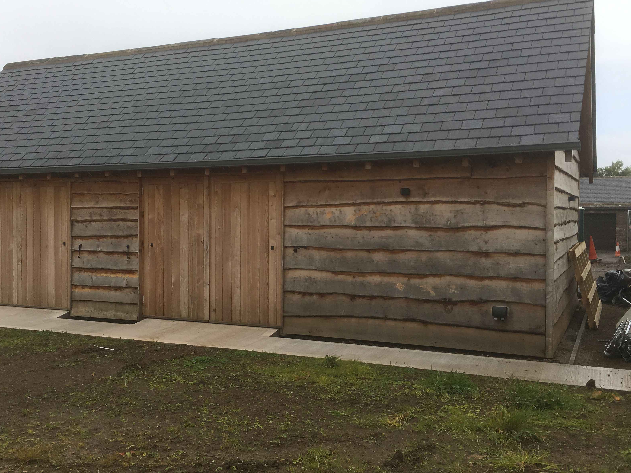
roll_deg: -0.3
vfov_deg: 38.7
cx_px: 283
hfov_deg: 50.1
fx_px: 674
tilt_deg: -1.3
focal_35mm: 37
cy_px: 232
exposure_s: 1/657
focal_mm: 4.15
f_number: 2.2
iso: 25
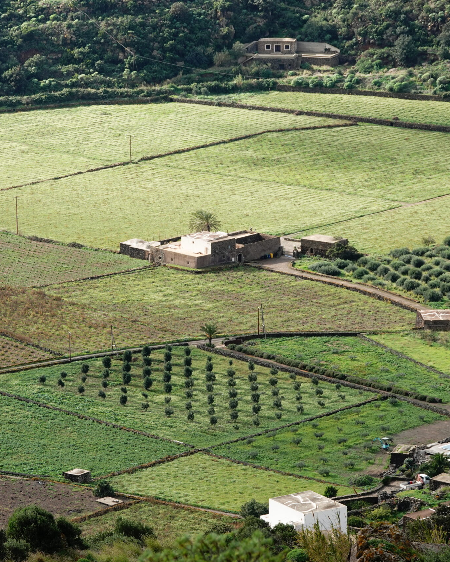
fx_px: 2796
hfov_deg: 9.2
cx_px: 114
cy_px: 281
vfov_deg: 11.5
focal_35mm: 168
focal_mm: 43.48
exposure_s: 1/320
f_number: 4
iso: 100
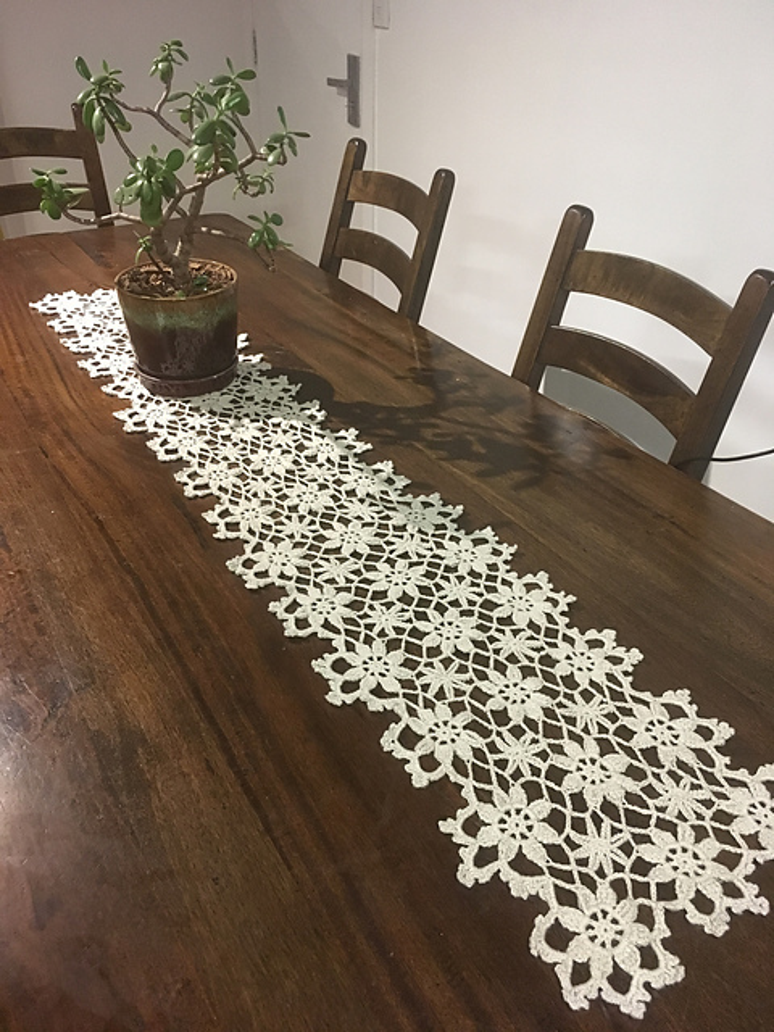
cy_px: 516
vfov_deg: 61.7
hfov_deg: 48.2
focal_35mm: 29
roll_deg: -0.6
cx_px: 387
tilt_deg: -33.3
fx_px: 865
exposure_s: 1/15
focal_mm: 4.15
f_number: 2.2
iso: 250
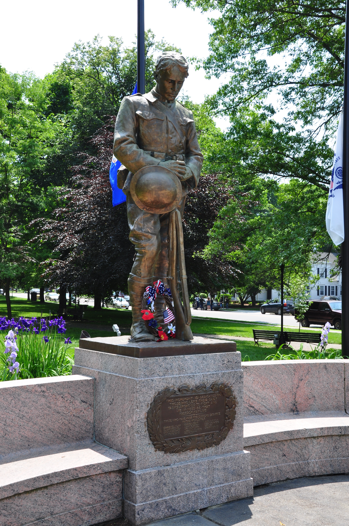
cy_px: 263
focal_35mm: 45
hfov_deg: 29.8
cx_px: 174
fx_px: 656
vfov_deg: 43.7
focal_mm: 30
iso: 200
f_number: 8
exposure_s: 1/250
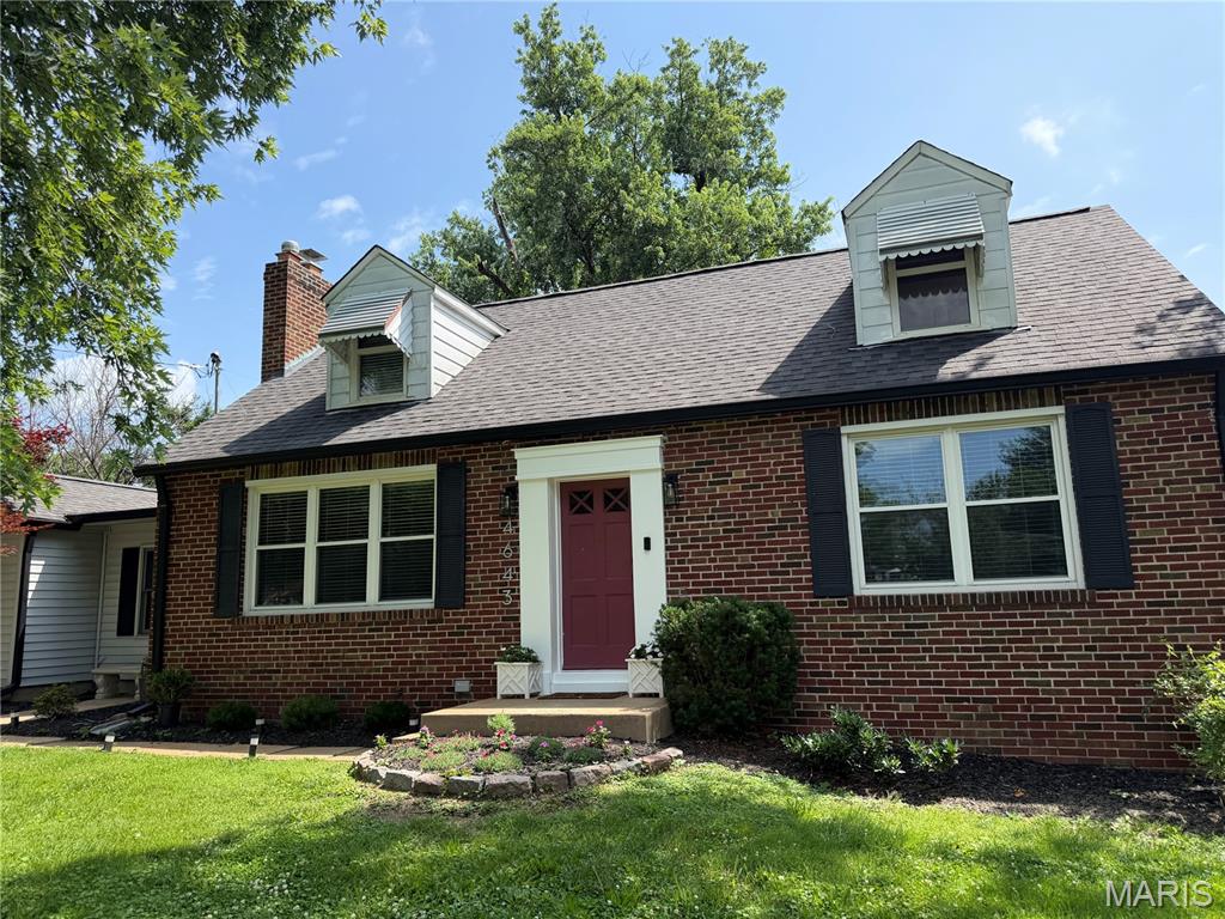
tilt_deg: +9.5
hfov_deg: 71.6
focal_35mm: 24
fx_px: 849
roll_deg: +1.8
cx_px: 612
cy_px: 460
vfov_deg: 56.8
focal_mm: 6.76
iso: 100
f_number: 1.78
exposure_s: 1/2445
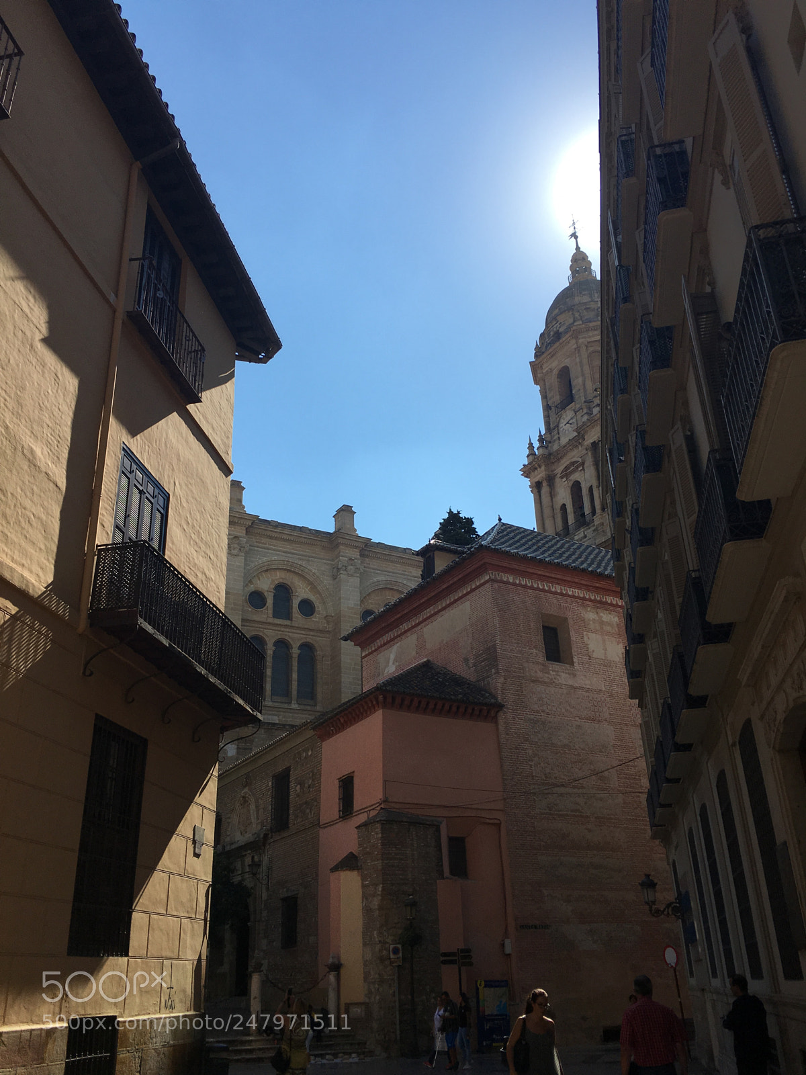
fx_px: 900
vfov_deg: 61.7
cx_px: 403
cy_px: 538
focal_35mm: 29
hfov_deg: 48.2
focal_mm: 4.15
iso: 25
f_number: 2.2
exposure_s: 1/2564
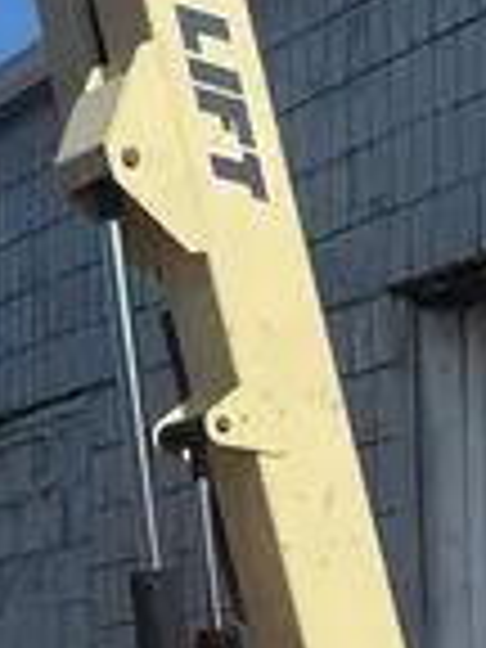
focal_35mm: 132
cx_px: -140
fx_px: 2471
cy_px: 655
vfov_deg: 14.7
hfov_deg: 11.0
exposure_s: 1/4651
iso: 32
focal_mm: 4.2
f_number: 1.6
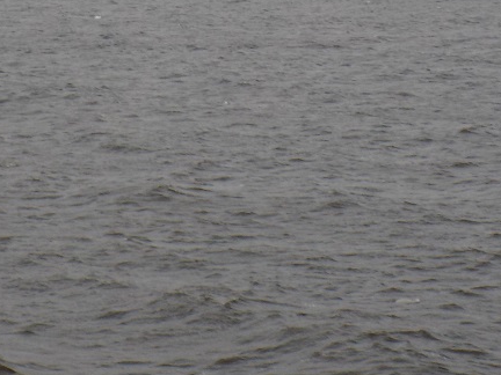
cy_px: -104
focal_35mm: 192
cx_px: 139
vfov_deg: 7.7
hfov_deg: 10.3
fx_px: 2779
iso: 80
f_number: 4.2
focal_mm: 12.5
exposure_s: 1/125
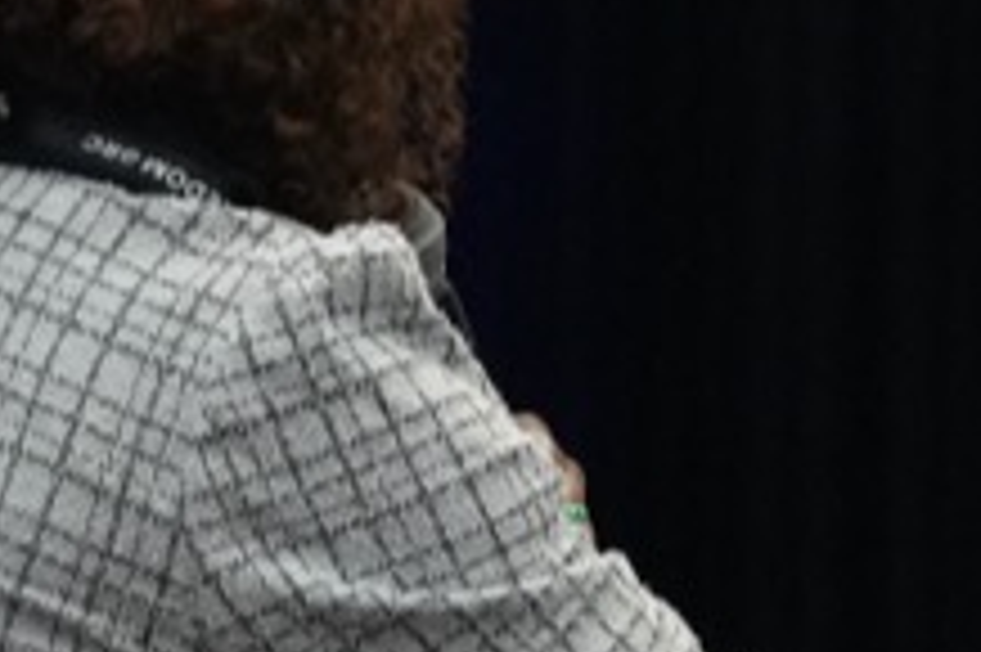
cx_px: 1814
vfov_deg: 2.7
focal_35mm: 513
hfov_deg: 4.0
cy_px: 778
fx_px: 13968
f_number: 4.5
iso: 5000
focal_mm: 70
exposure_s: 1/320
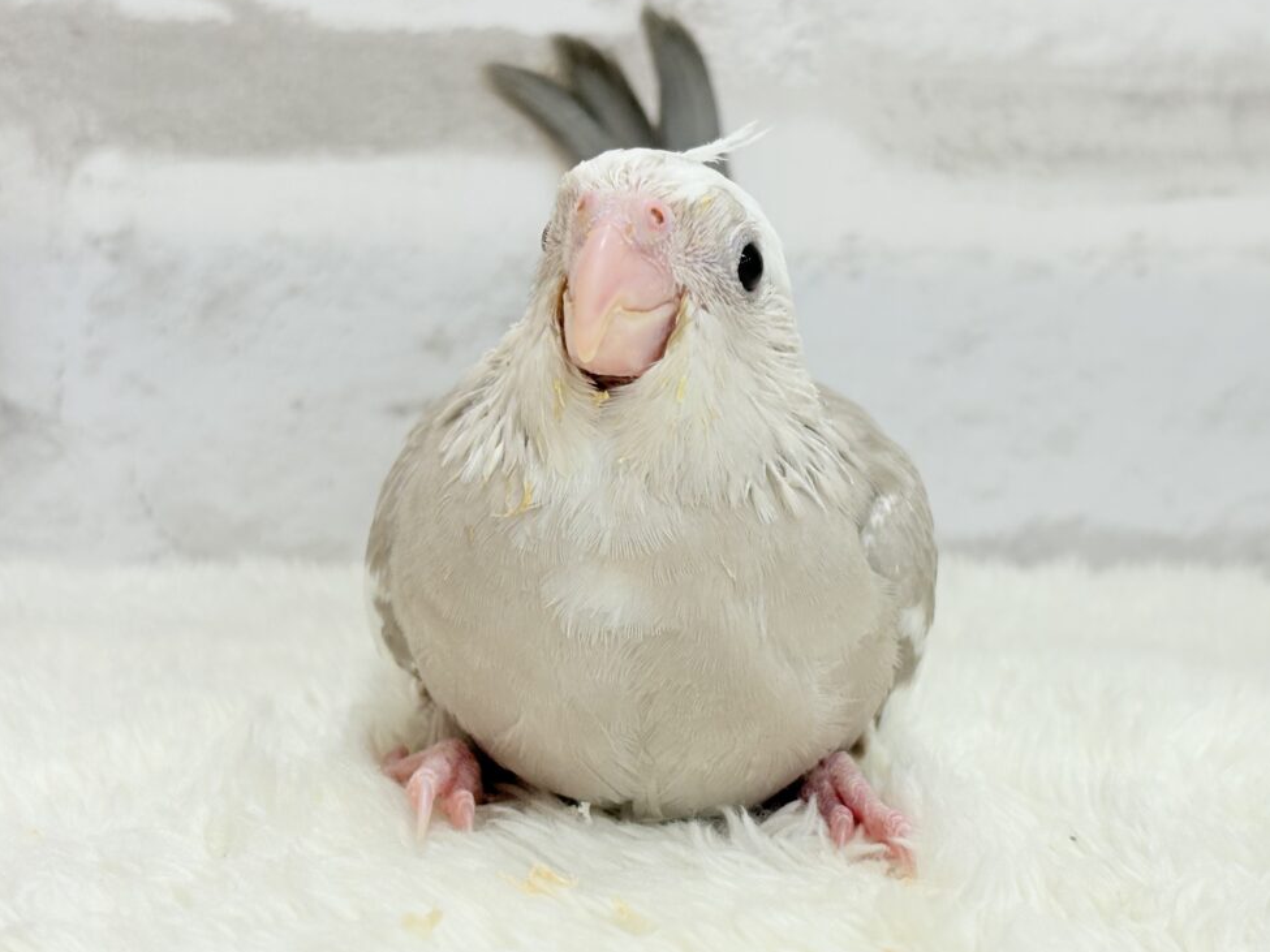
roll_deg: -1.9
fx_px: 2348
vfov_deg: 22.9
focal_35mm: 64
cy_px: 505
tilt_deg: -9.3
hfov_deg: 30.2
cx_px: 735
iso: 64
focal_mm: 5.96
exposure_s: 1/100
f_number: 1.6
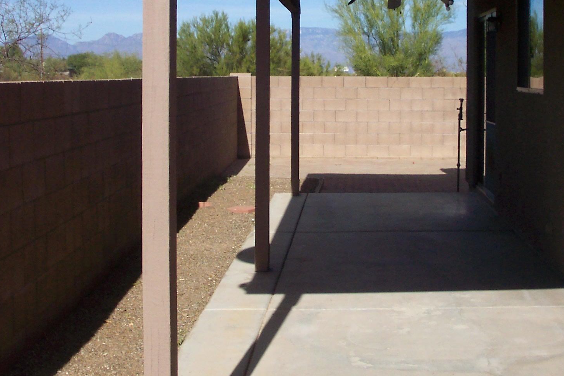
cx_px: 317
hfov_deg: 33.9
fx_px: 924
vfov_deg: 22.7
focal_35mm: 59
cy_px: 78
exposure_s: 1/250
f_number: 9.5
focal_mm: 7.5
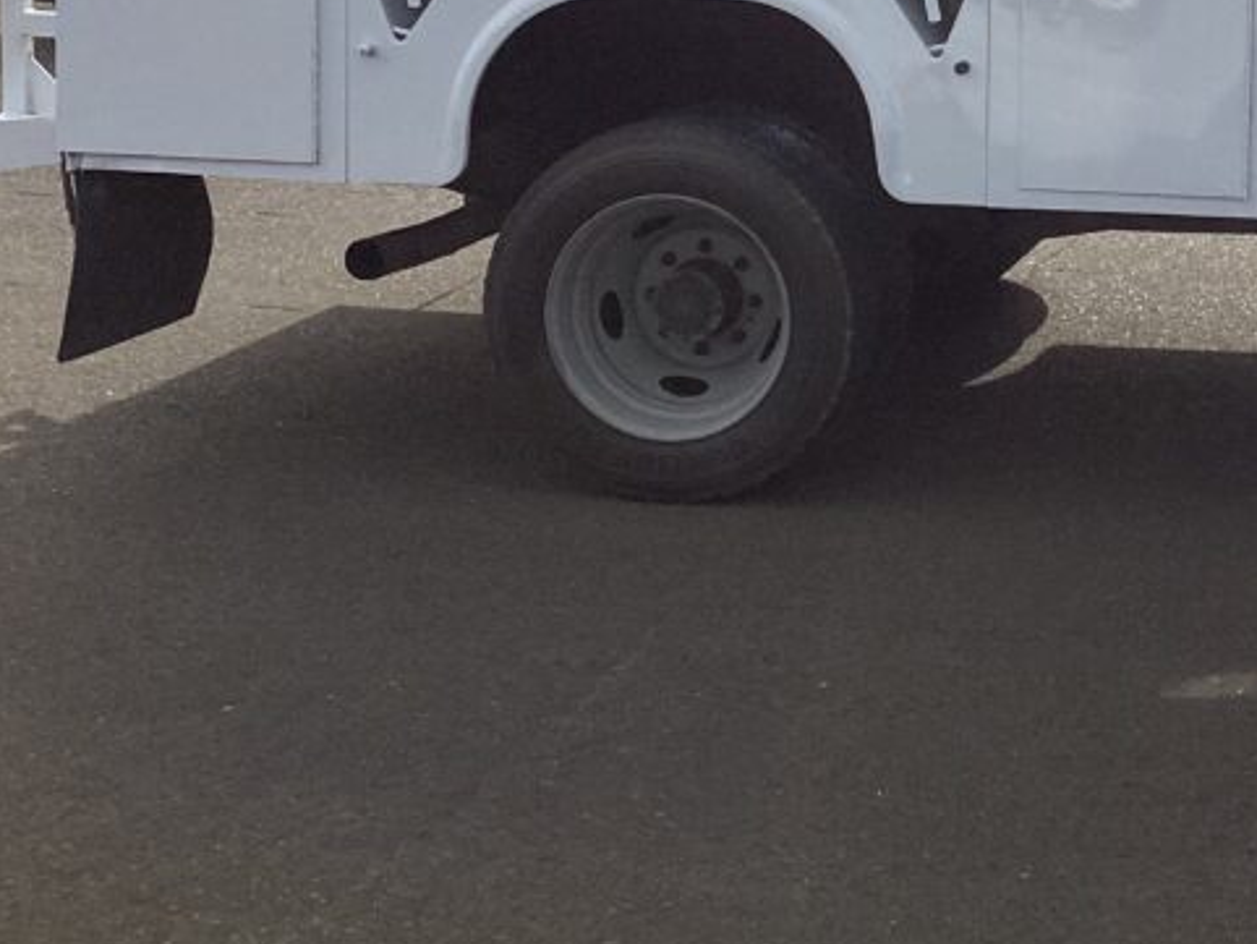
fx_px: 2397
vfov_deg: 21.5
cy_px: 0
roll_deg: -0.9
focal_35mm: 66
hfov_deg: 27.5
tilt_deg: -6.2
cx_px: 1286
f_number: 2.4
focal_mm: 3.3
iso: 25
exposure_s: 1/2717
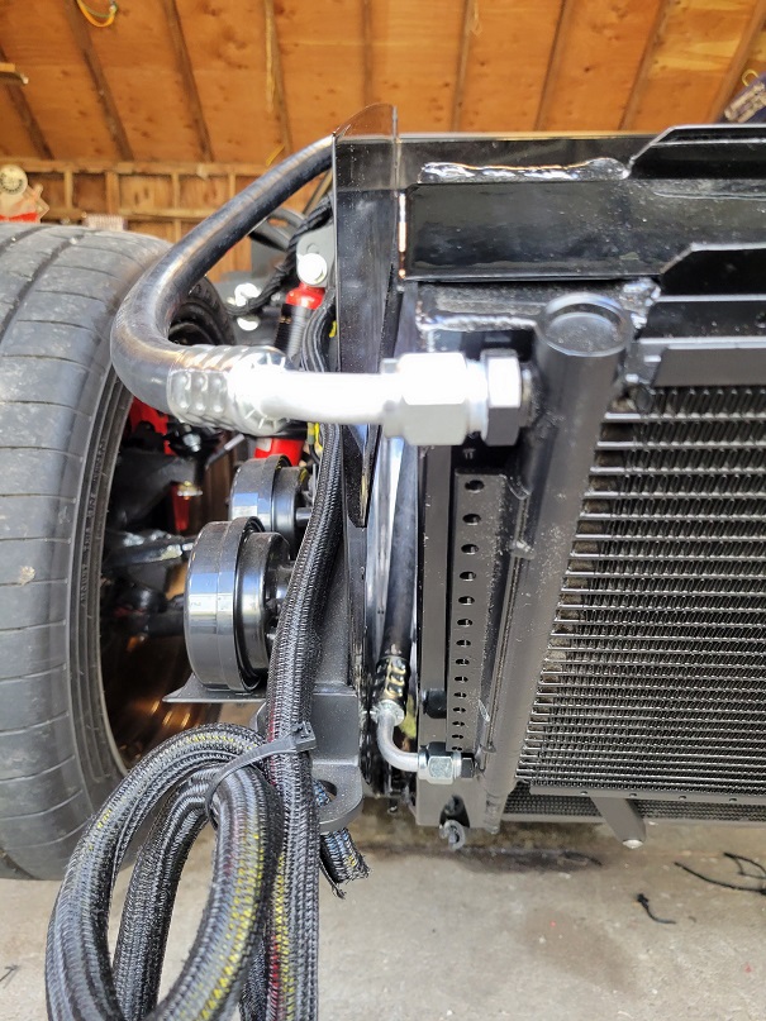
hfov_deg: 53.1
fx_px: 767
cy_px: 510
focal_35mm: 26
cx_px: 383
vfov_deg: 67.3
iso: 250
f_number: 1.8
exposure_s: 1/120
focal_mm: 5.4
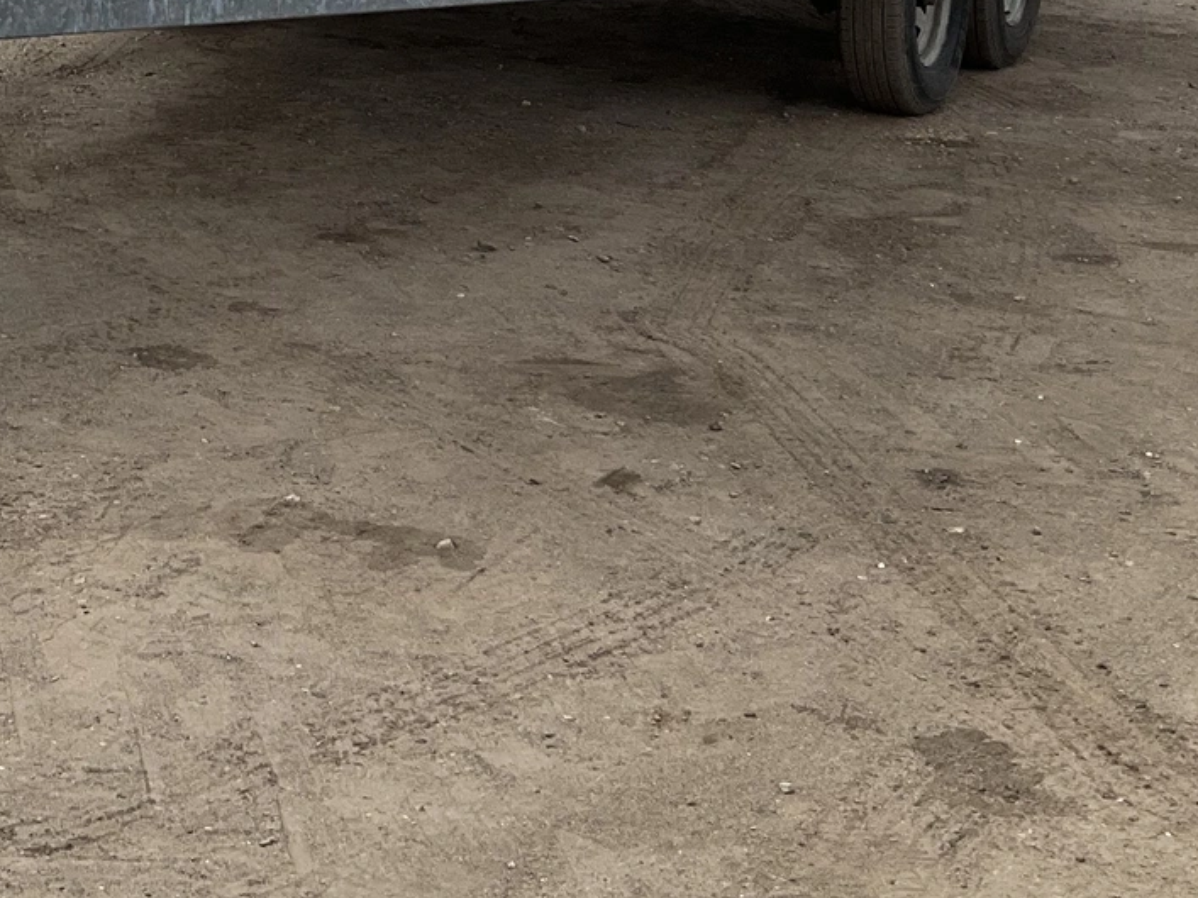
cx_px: -122
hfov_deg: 22.5
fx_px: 2837
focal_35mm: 82
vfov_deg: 17.0
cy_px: -241
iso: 25
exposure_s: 1/2320
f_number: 1.8
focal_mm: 3
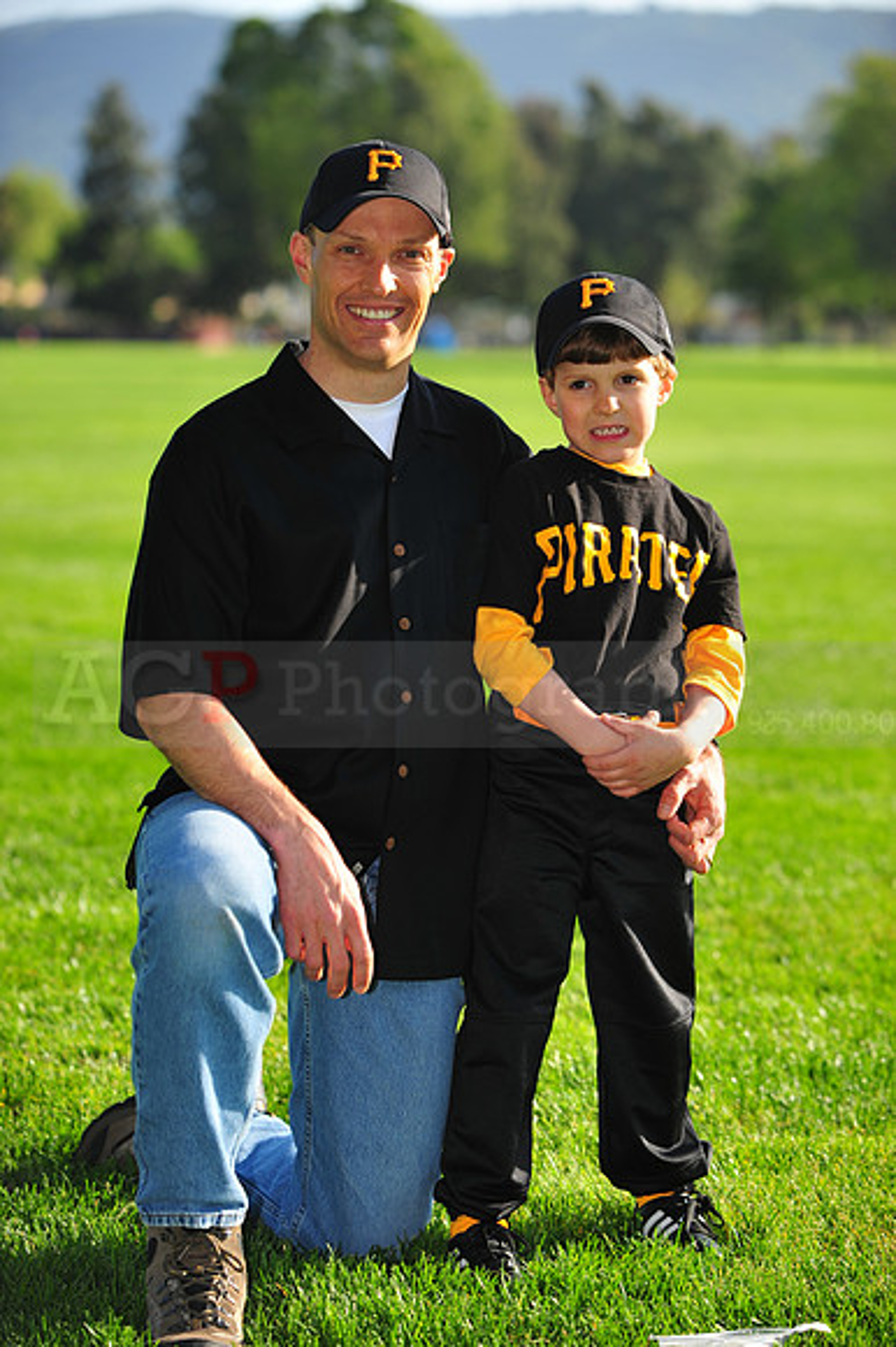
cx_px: 448
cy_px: 674
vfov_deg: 12.5
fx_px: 6167
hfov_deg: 8.3
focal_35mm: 165
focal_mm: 165
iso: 200
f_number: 4
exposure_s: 1/1000
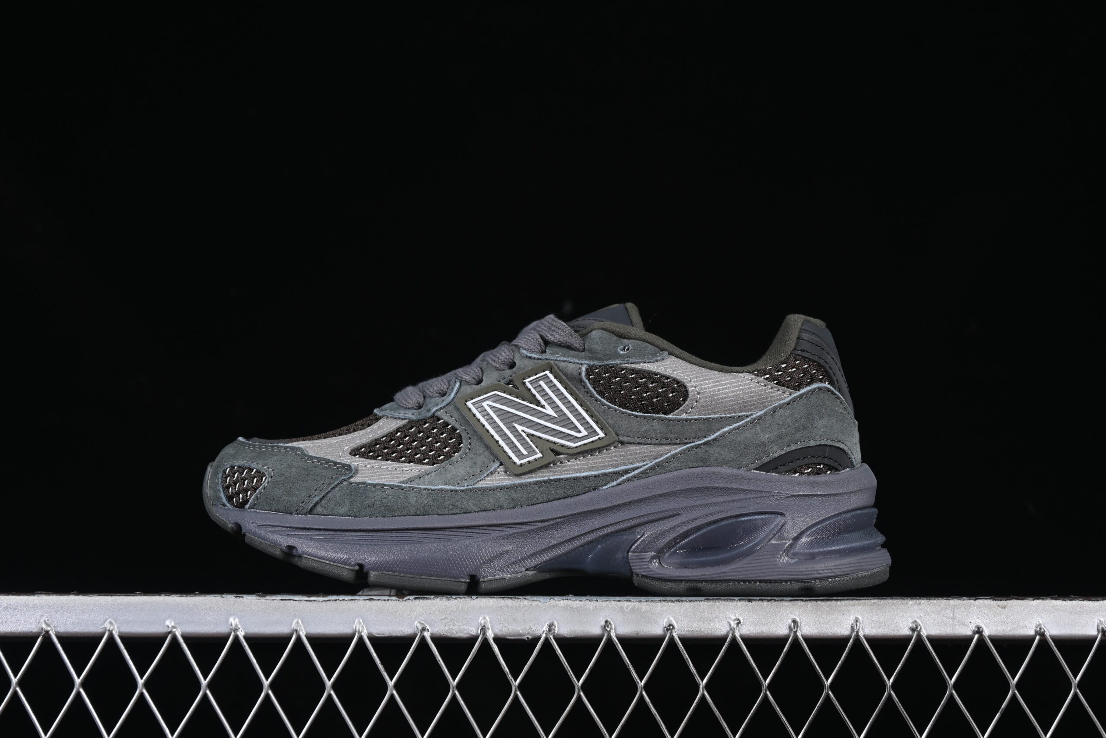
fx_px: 2335
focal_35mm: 76
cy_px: 364
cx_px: 556
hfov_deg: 26.7
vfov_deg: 17.9
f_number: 6.3
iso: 160
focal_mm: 50
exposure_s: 1/60
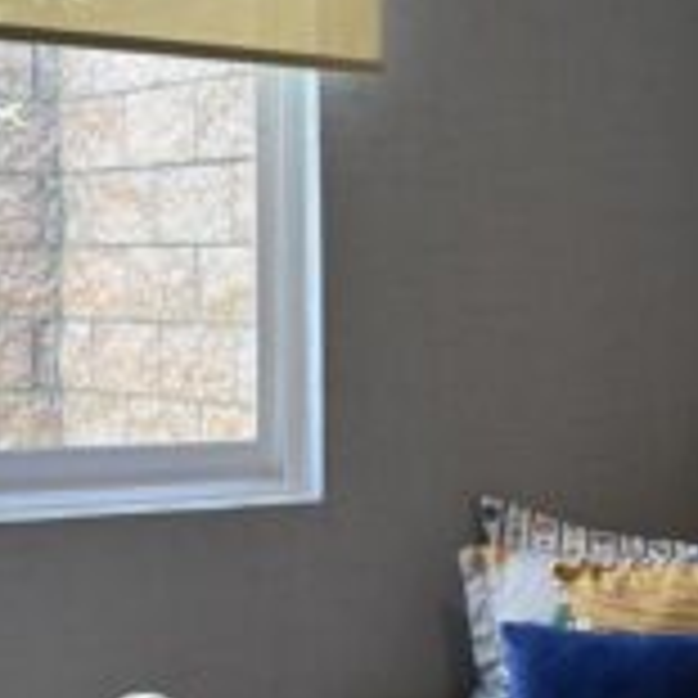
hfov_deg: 19.3
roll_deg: -1.0
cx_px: 572
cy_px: 545
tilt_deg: -4.3
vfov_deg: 19.3
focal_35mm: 89
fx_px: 2030
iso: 50
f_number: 1.6
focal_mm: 5.96
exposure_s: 1/122
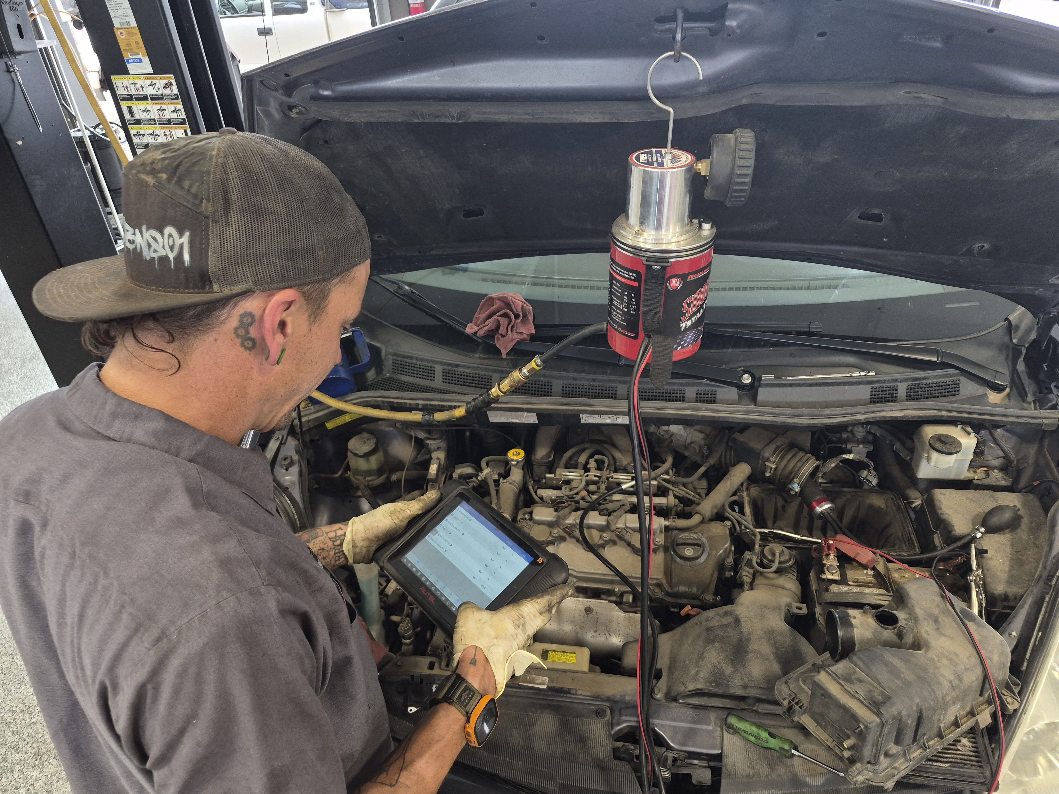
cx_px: 530
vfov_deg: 58.9
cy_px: 397
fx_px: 704
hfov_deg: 73.9
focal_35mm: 23
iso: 160
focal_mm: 5.4
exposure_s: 1/180
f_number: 1.8
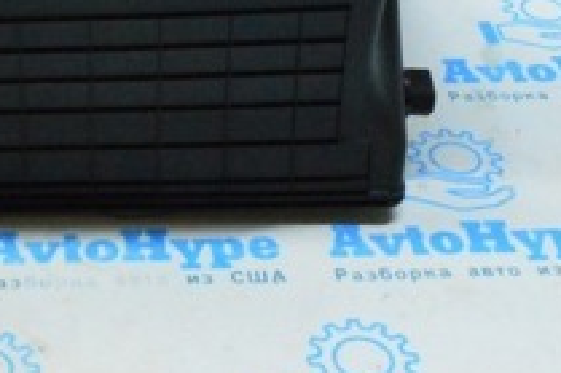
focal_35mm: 101
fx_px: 1573
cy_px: -95
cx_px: 62
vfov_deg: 13.1
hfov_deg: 19.9
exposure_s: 1/25
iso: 6400
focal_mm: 22
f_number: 25
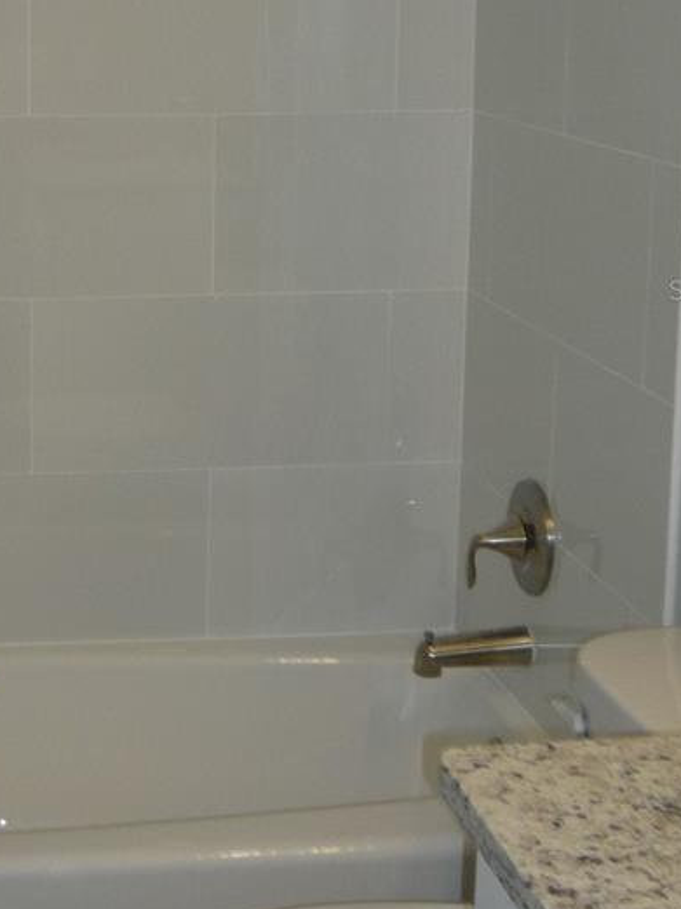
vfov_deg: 28.0
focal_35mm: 69
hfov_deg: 20.6
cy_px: 289
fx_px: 1811
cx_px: 9
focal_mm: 5.2
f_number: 3.3
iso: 100
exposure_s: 1/30
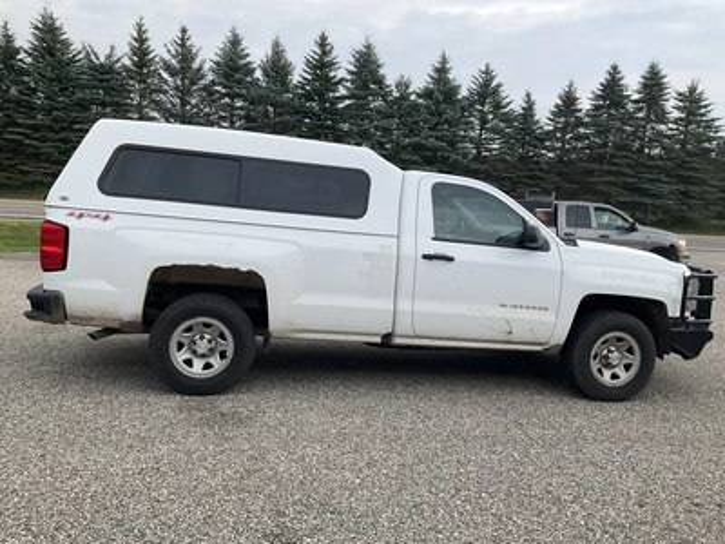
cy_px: 272
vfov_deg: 48.2
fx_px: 607
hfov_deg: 61.7
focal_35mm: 29
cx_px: 362
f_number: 1.8
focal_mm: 3
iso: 25
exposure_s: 1/613
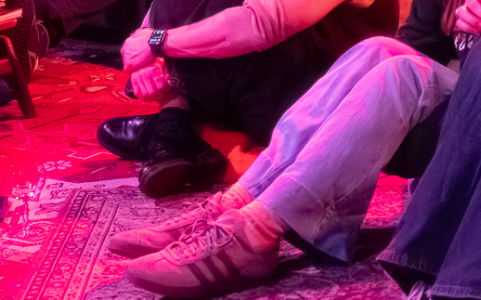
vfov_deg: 10.3
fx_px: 1585
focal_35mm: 121
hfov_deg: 16.1
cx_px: 678
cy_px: -193
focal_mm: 32
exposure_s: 1/200
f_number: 4
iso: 32000
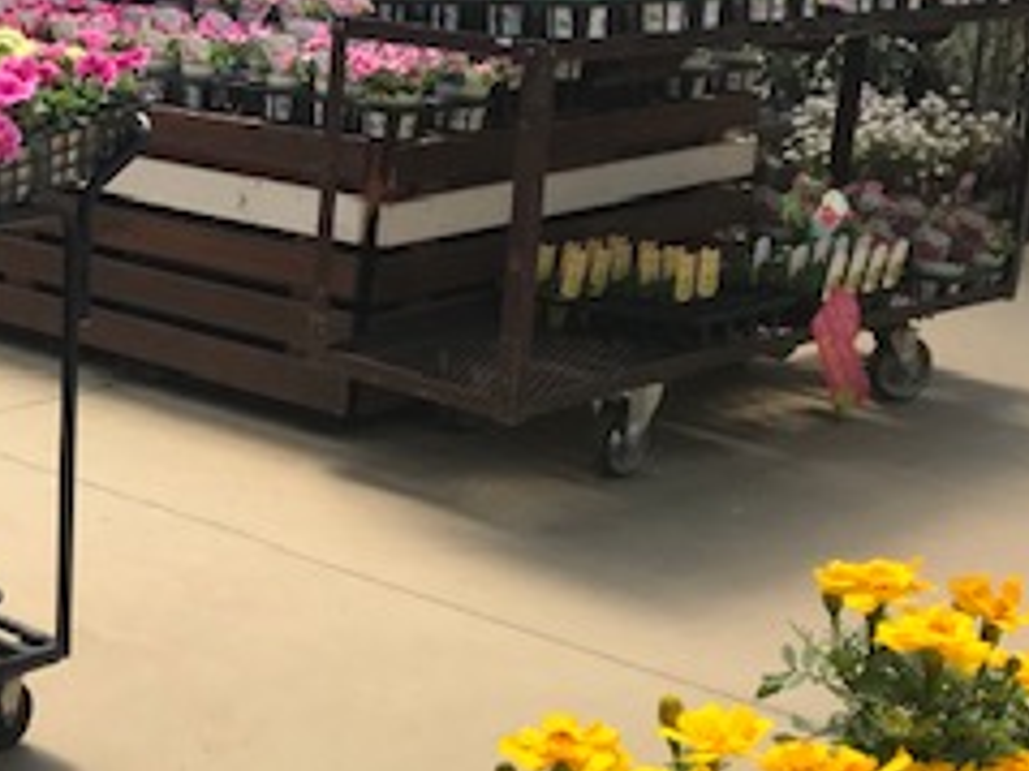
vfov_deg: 19.6
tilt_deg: -16.0
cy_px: 375
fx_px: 2228
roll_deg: -0.5
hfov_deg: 24.5
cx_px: -60
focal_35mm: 75
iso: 20
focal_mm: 3.99
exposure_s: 1/1227
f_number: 1.8
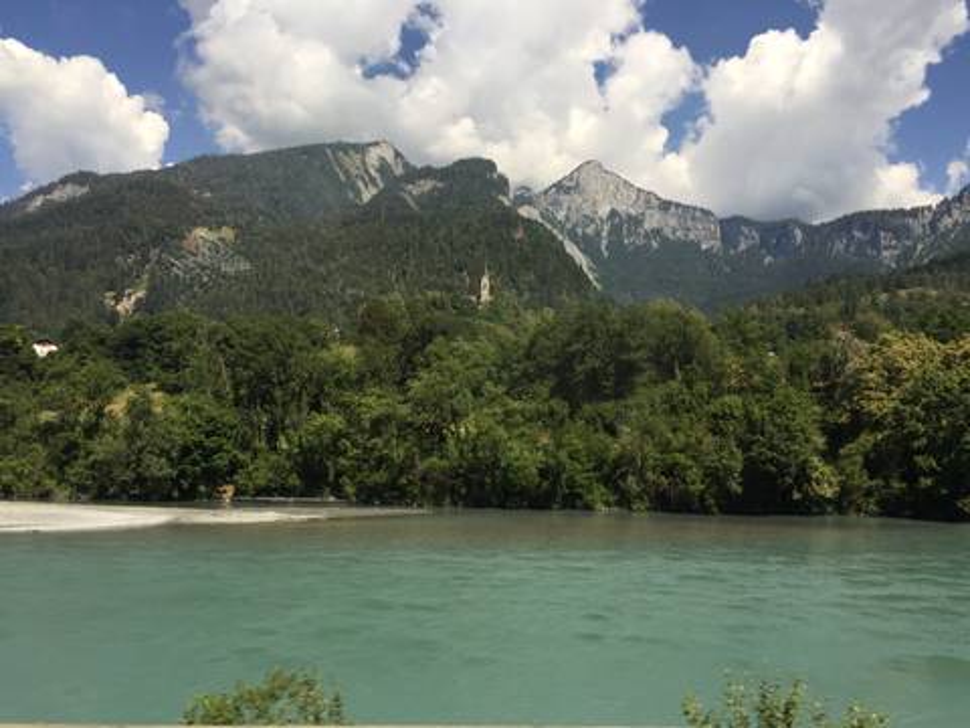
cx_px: 485
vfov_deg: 48.2
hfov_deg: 61.7
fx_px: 813
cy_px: 364
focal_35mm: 29
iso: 32
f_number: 2.2
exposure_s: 1/455
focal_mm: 4.15
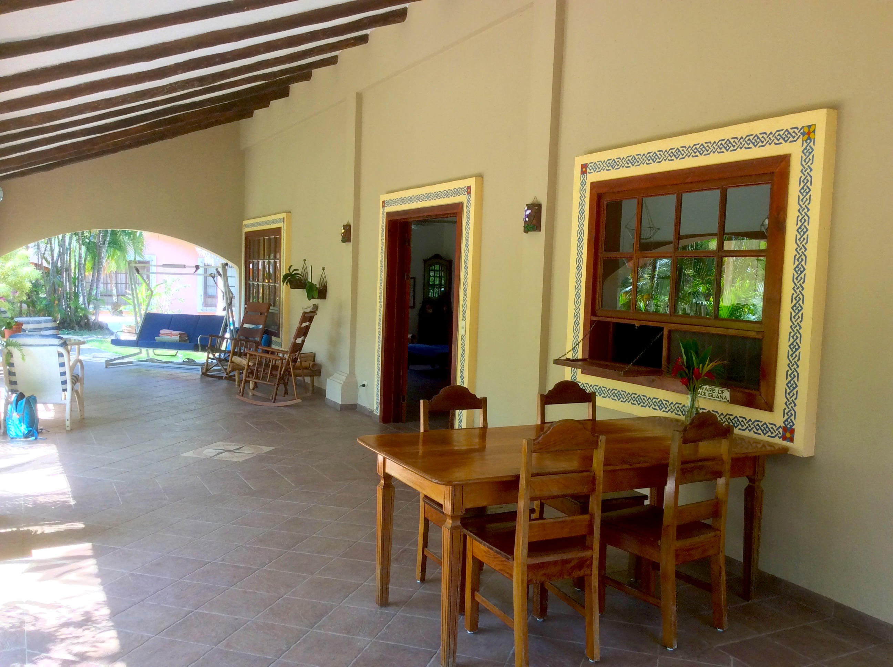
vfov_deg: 44.1
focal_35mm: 32
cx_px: 446
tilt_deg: -3.2
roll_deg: -0.5
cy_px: 334
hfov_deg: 56.9
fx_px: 824
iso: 32
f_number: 2.4
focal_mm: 3.3
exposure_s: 1/60
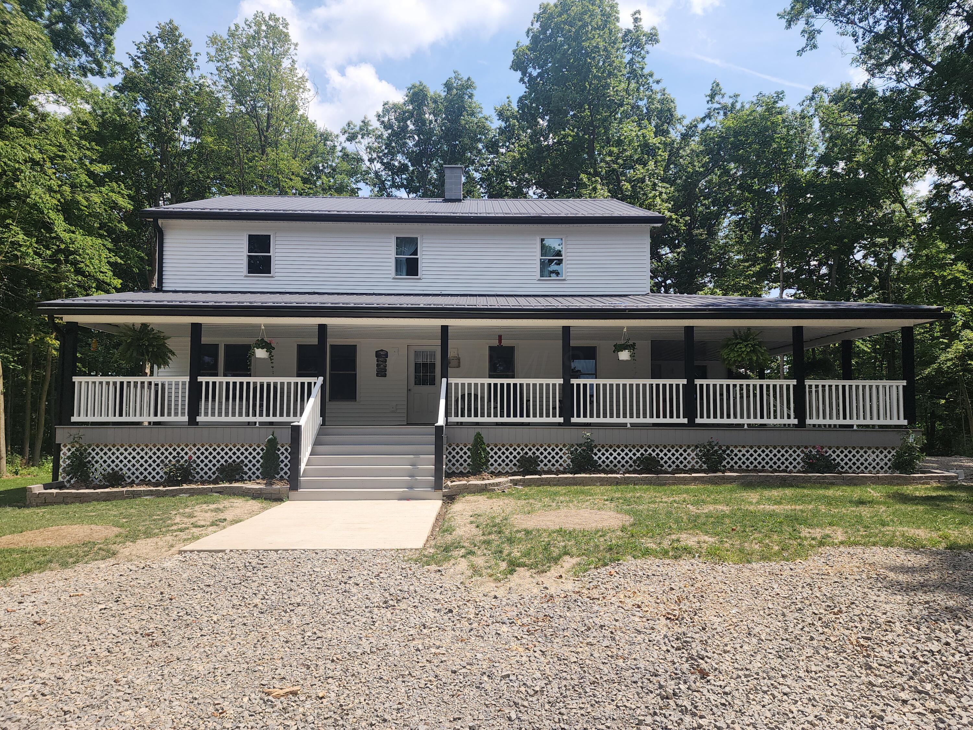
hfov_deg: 73.9
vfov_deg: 58.9
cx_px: 486
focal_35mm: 23
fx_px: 646
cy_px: 365
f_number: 1.8
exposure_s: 1/814
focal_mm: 6.4
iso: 12
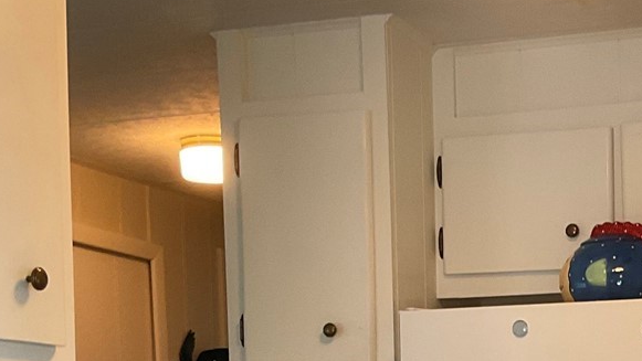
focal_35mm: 87
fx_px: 1481
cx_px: 541
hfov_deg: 24.0
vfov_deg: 13.3
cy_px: 513
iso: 80
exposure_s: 1/60
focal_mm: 3
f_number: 1.8
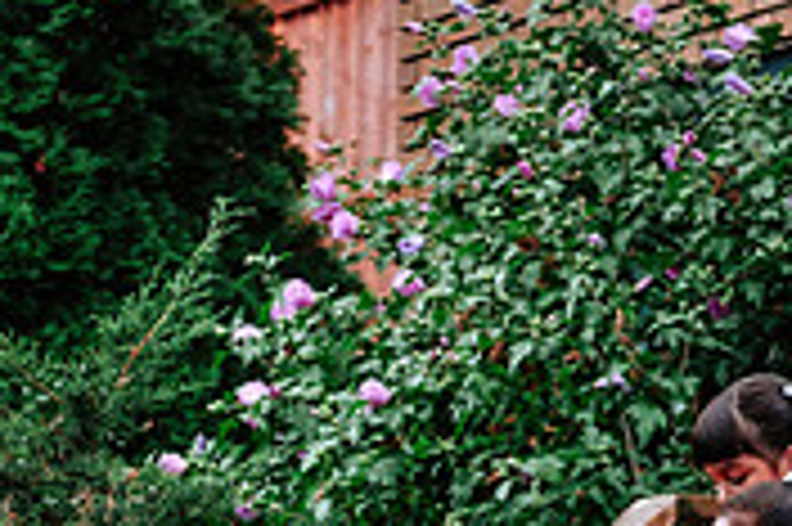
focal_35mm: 257
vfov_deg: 5.3
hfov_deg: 8.0
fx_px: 5649
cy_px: 843
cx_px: 446
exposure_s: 1/200
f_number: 2.8
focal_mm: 52
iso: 400
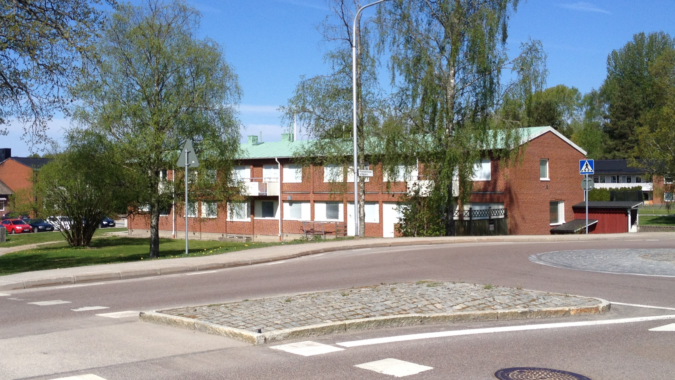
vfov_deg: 30.2
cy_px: 123
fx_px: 698
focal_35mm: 39
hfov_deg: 51.6
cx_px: 338
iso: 50
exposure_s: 1/1842
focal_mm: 4.28
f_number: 2.4
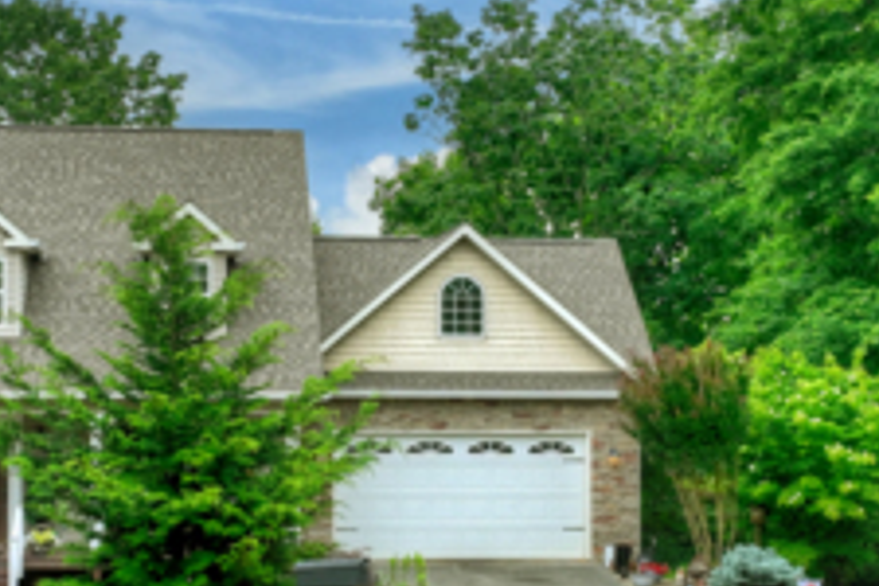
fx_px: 1733
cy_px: 420
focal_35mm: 71
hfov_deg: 28.4
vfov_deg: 19.1
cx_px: 412
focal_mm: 12.3
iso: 250
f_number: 2.8
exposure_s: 1/1600
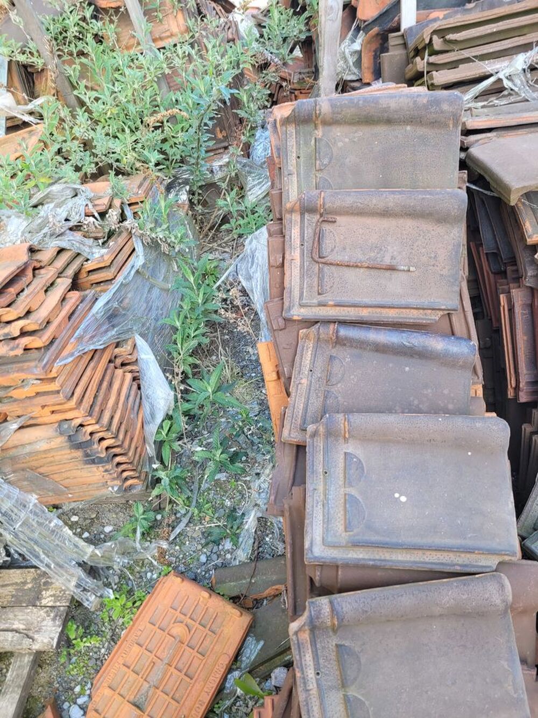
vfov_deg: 67.3
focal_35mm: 26
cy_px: 359
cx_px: 269
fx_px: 539
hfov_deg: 53.1
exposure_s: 1/101
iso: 40
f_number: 1.8
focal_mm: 5.4
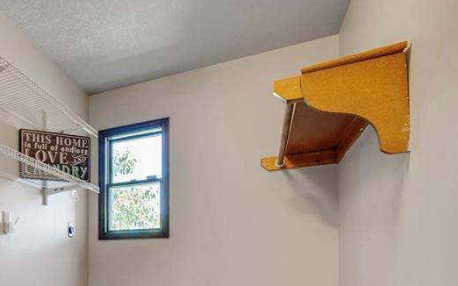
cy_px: 269
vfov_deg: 40.4
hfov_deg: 58.2
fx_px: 349
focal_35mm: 28
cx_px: 57
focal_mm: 14
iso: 100
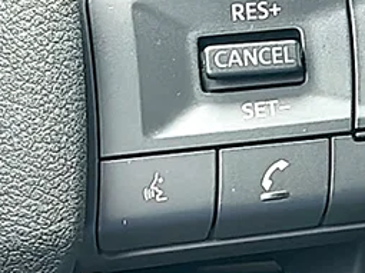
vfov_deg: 11.2
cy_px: 64
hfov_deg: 14.8
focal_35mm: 132
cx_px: 313
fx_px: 1391
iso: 125
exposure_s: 1/40
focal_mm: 6.86
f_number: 1.78
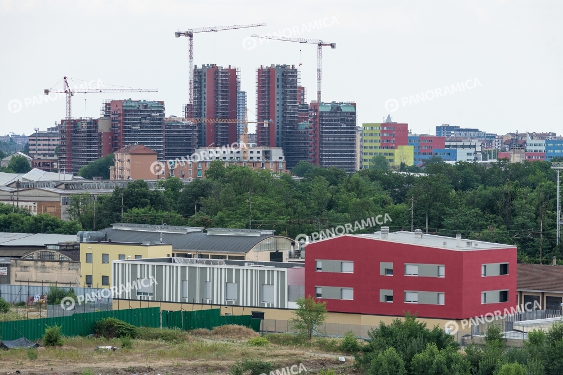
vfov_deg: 9.1
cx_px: 282
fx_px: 2345
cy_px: 188
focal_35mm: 150
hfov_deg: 13.7
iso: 400
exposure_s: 1/320
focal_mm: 150
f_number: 8
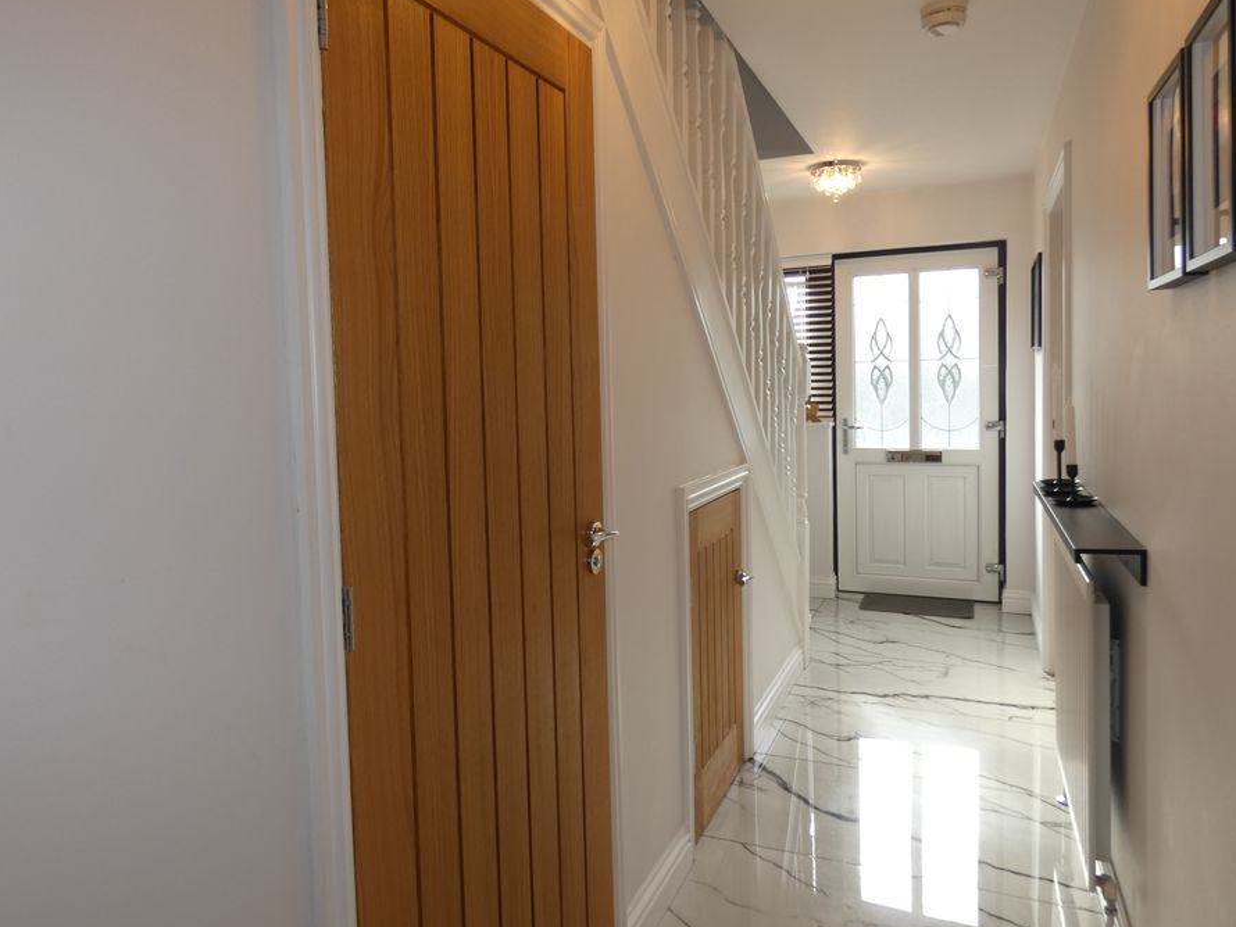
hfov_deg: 73.9
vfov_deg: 58.8
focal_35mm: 23
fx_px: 821
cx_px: 597
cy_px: 430
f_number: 2.8
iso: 80
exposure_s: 1/60
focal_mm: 3.6
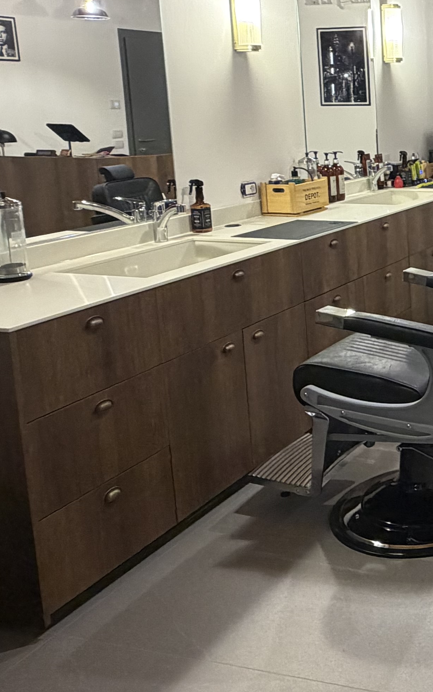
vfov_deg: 45.4
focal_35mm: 43
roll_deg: +0.5
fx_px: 812
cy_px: 219
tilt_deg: -9.5
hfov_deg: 25.0
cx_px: 594
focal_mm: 2.22
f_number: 2.2
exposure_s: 1/50
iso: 250
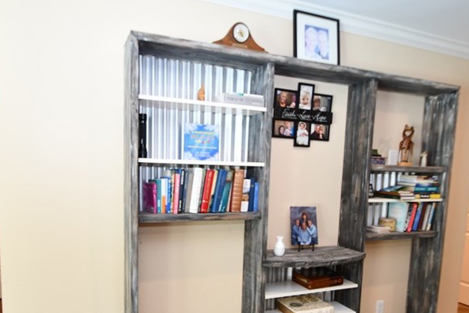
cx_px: 220
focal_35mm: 26
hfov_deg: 69.3
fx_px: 339
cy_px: 221
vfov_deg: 48.3
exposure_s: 1/60
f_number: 4
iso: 400
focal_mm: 10
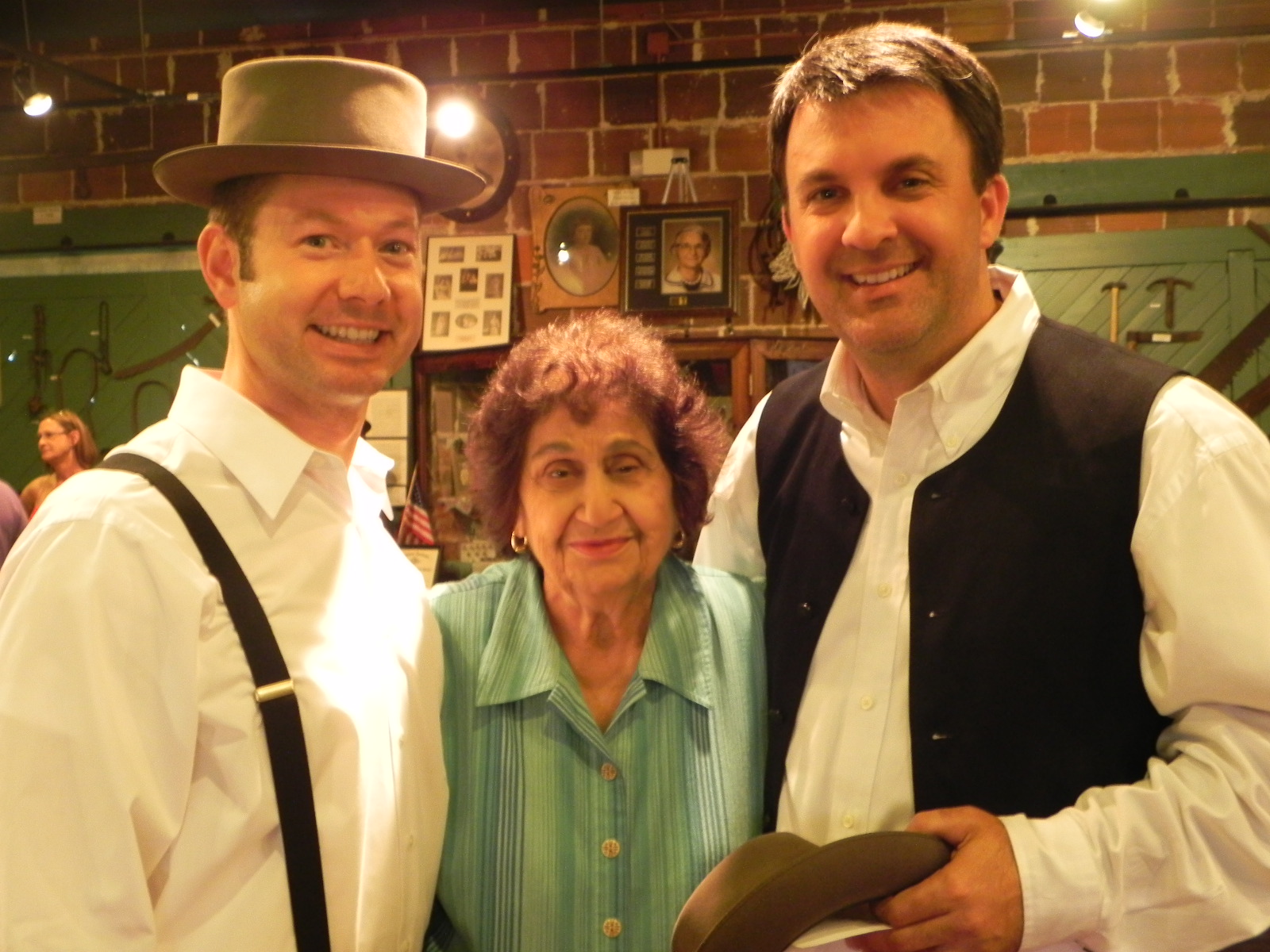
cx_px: 635
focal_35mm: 46
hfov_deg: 41.2
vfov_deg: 31.5
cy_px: 476
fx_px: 1688
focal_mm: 8.2
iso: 400
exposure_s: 1/11.8
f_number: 3.2
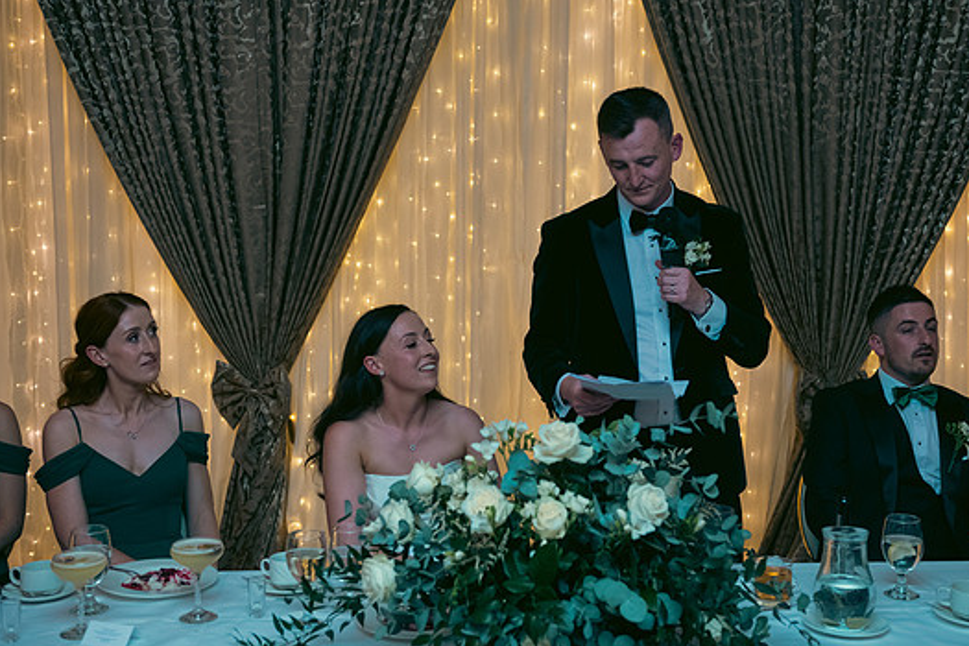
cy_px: 296
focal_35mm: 53
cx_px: 528
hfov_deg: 37.5
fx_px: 1426
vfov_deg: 25.5
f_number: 3.5
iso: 800
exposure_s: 1/160
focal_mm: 48
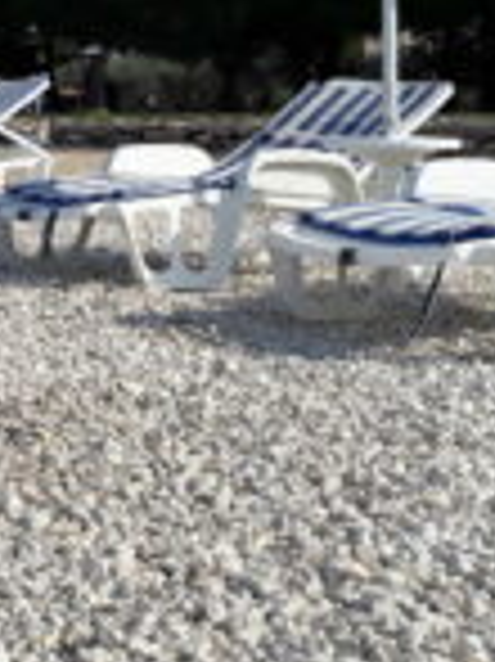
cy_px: 47
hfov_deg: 18.1
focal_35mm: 76
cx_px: -146
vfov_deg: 24.8
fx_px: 1451
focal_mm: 3.7
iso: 40
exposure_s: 1/2041
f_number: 1.9
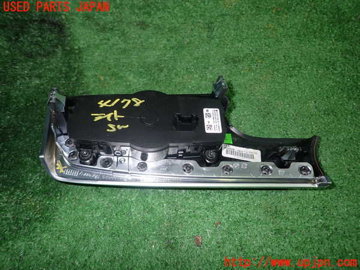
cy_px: 135
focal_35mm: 25
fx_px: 260
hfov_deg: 69.4
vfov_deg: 54.9
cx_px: 180
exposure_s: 1/30
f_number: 5.6
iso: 200
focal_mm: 4.5
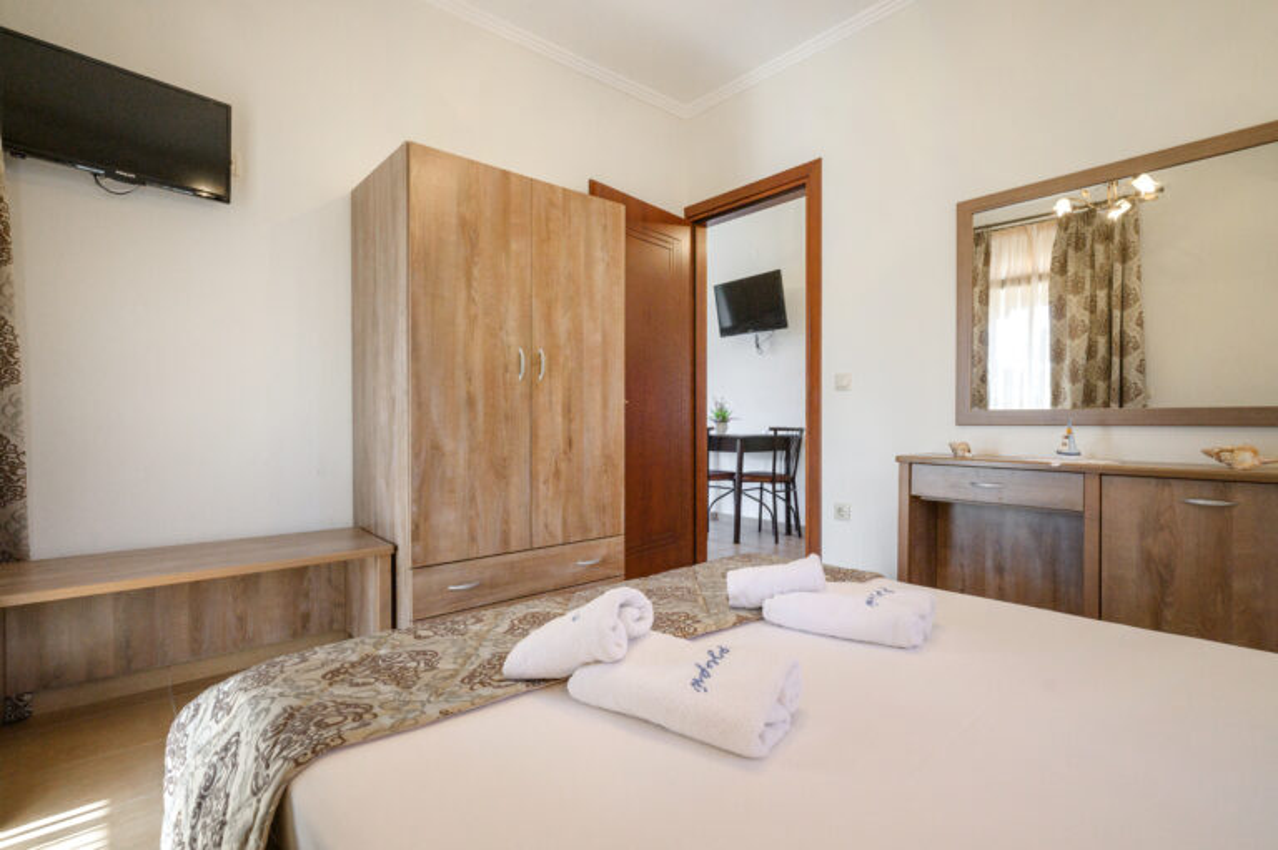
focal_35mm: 17
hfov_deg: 93.3
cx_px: 639
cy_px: 425
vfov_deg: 70.4
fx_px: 603
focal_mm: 17
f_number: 6.3
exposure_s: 1/125
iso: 1600
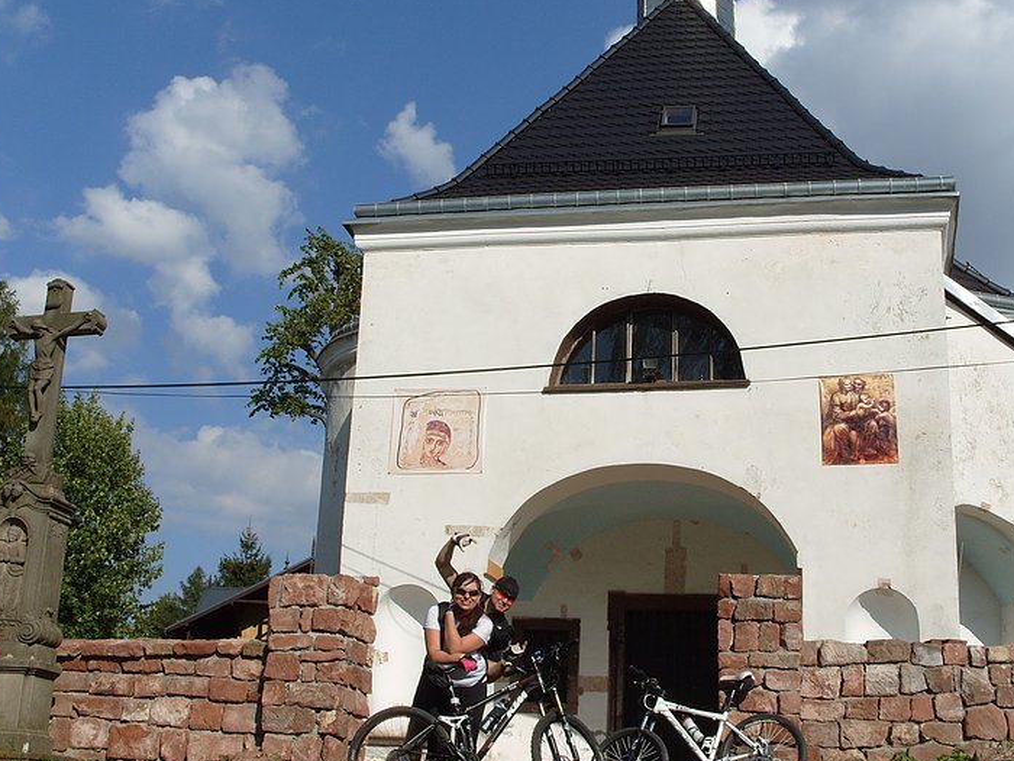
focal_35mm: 45
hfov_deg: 41.9
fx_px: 1318
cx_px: 607
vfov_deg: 32.1
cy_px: 320
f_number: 7.4
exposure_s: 1/750
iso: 80
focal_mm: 7.8
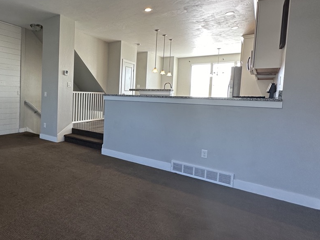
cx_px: 76
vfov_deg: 58.7
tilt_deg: -3.0
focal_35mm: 23
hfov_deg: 68.6
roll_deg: -2.1
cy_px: 106
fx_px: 213
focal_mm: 2.22
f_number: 2.2
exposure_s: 1/120
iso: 200
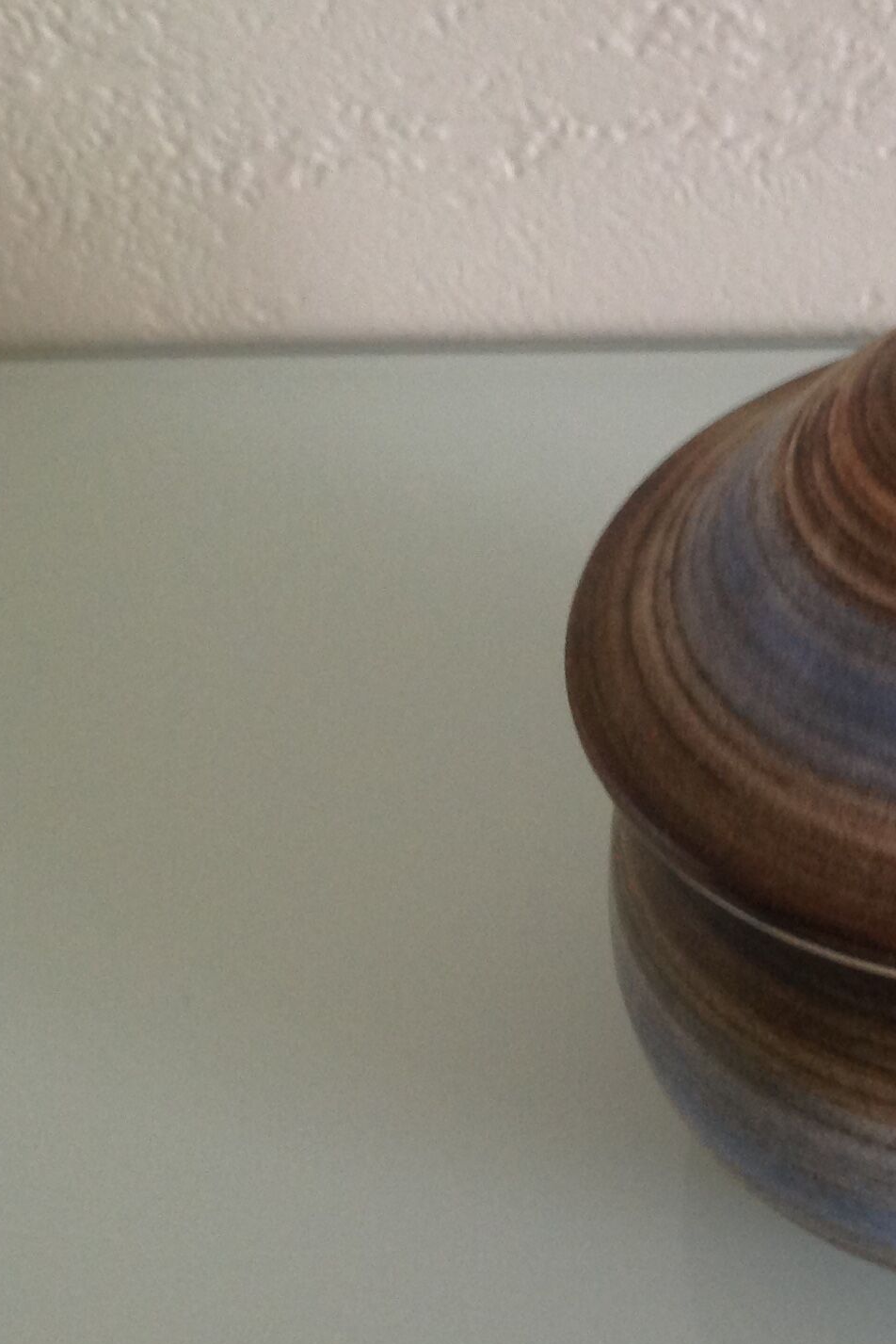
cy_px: 640
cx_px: 1152
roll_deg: +1.2
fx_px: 2463
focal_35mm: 66
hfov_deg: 19.1
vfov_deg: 30.5
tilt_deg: -42.7
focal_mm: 4.28
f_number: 2.4
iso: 100
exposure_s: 1/15
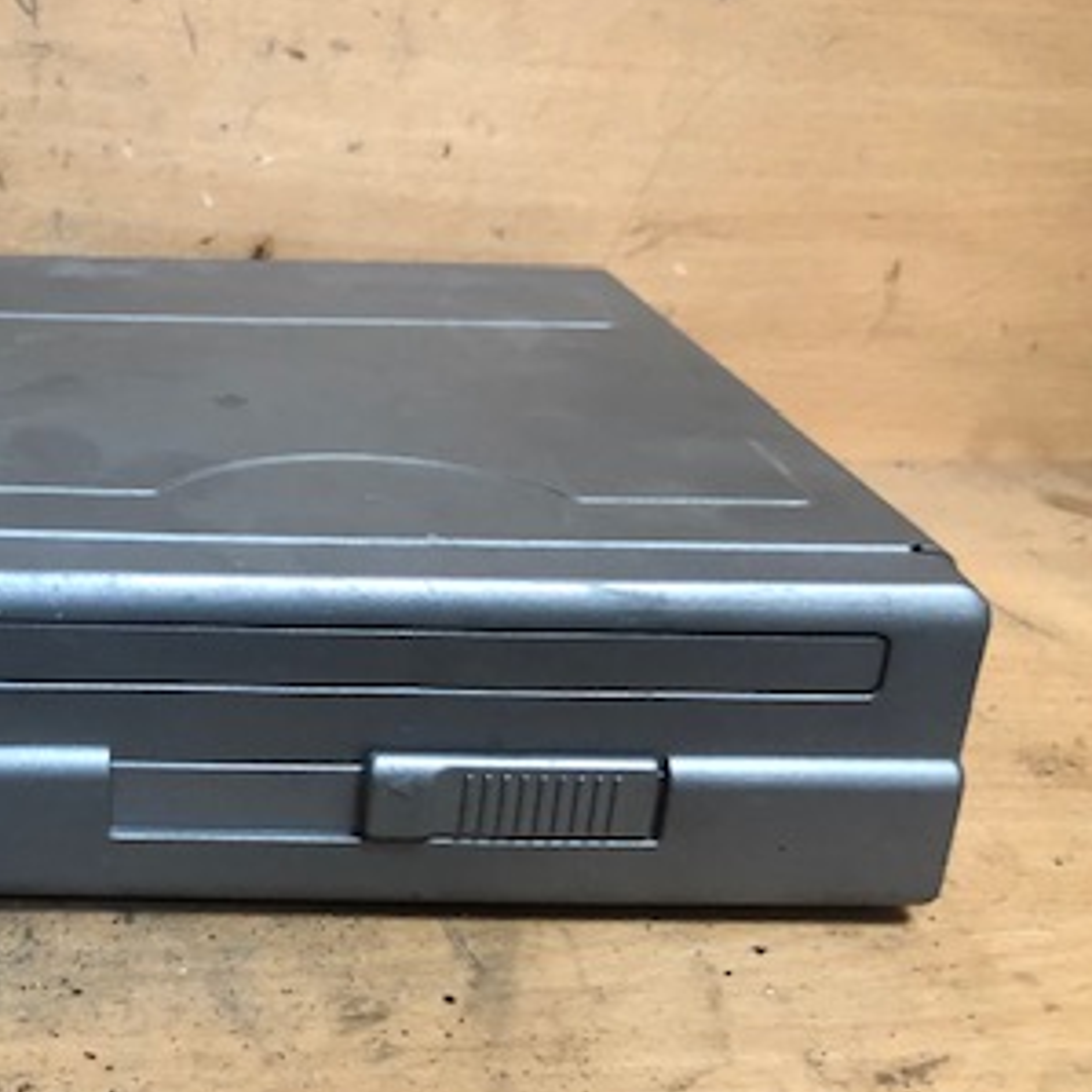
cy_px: 562
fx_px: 1892
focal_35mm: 53
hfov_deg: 29.9
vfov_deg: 32.2
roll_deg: -0.5
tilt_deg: -23.3
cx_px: -15
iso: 100
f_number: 1.8
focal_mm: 4
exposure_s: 1/12
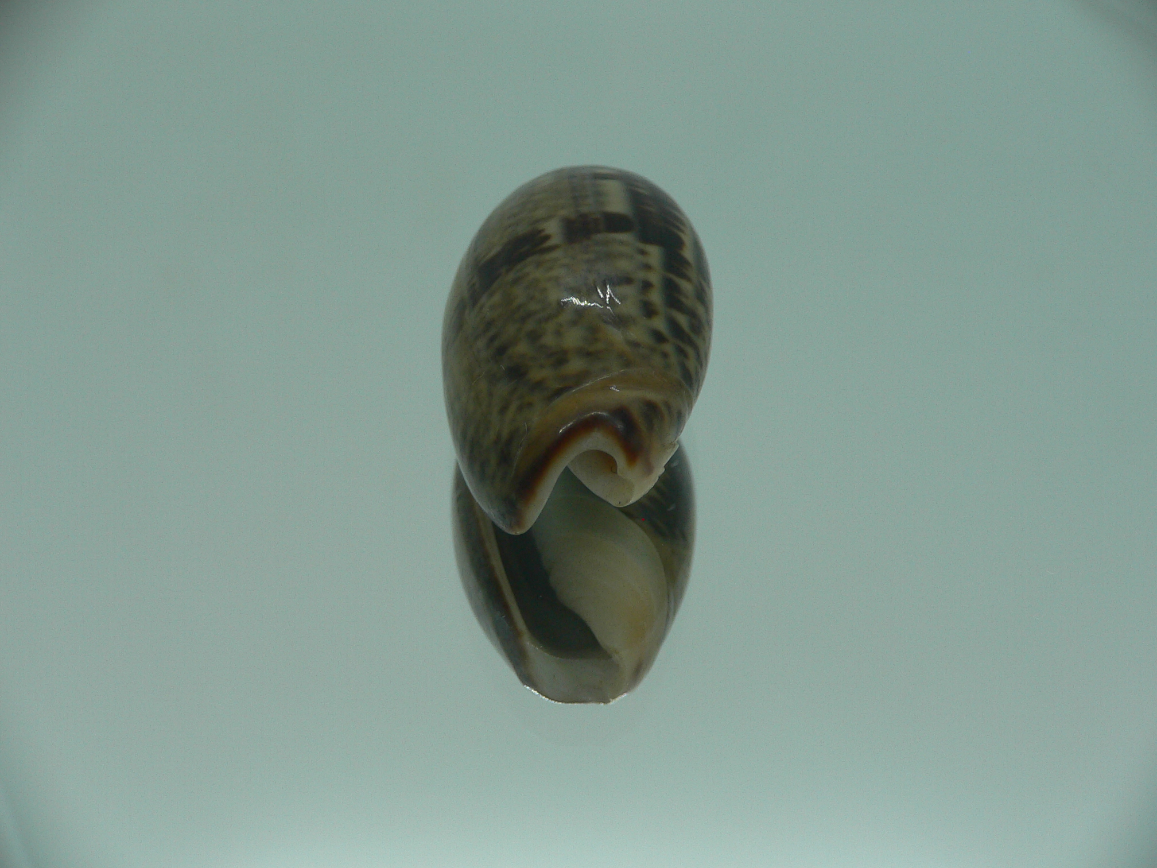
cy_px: 434
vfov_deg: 40.7
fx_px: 1170
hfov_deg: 52.6
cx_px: 578
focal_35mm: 35
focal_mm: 4.6
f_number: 2.8
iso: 80
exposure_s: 1/60
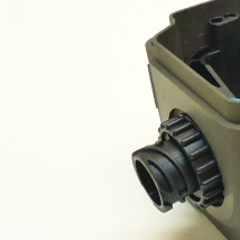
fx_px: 580
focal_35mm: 74
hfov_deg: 21.1
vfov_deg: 23.3
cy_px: 141
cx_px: 317
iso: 250
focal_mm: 4.9
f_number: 3.3
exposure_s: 1/60
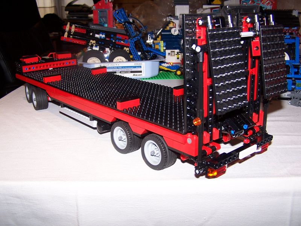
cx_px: 150
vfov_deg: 37.7
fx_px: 330
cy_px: 113
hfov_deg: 49.0
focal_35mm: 38
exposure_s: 1/60
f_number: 2.8
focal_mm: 6.3
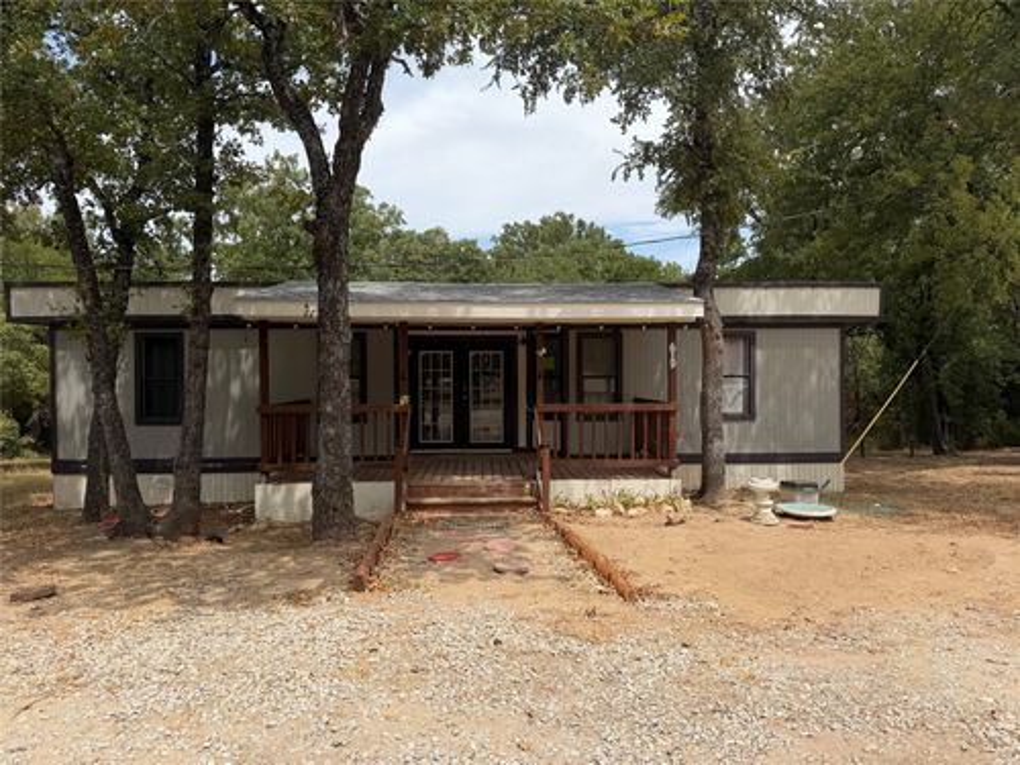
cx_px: 510
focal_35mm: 24
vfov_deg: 56.8
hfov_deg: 71.6
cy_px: 382
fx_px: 707
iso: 80
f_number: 1.78
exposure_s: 1/4405
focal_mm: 6.76
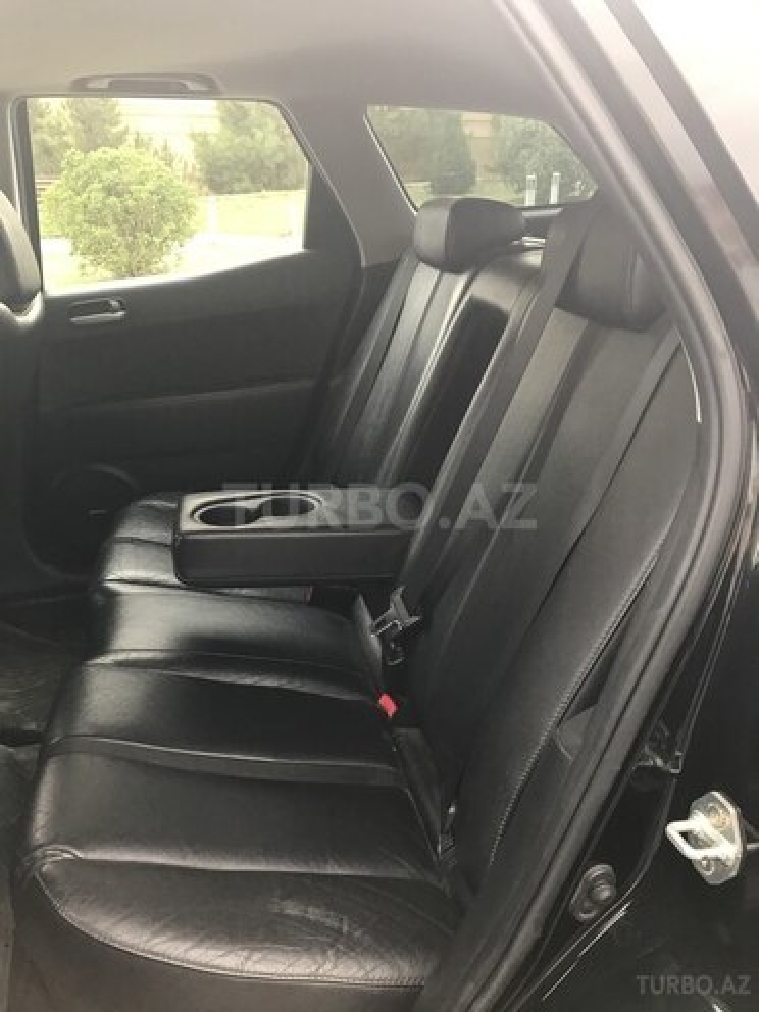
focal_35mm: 28
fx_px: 819
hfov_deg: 49.7
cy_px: 506
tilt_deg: -20.3
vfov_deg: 63.4
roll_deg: +0.9
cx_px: 380
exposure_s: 1/33
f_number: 1.8
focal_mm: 3.99
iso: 32
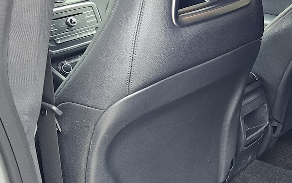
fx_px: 453
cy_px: 146
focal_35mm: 57
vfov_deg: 22.4
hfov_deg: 31.8
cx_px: 317
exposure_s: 1/100
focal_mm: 6.3
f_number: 1.7
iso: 400
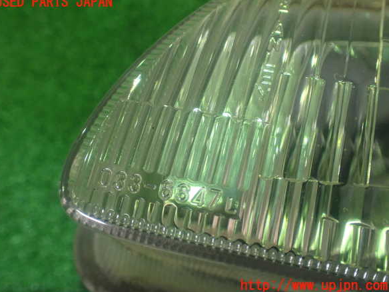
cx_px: 191
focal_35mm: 37
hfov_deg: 50.1
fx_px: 416
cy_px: 144
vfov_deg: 38.7
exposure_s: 1/30
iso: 800
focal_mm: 6.37
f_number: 2.5
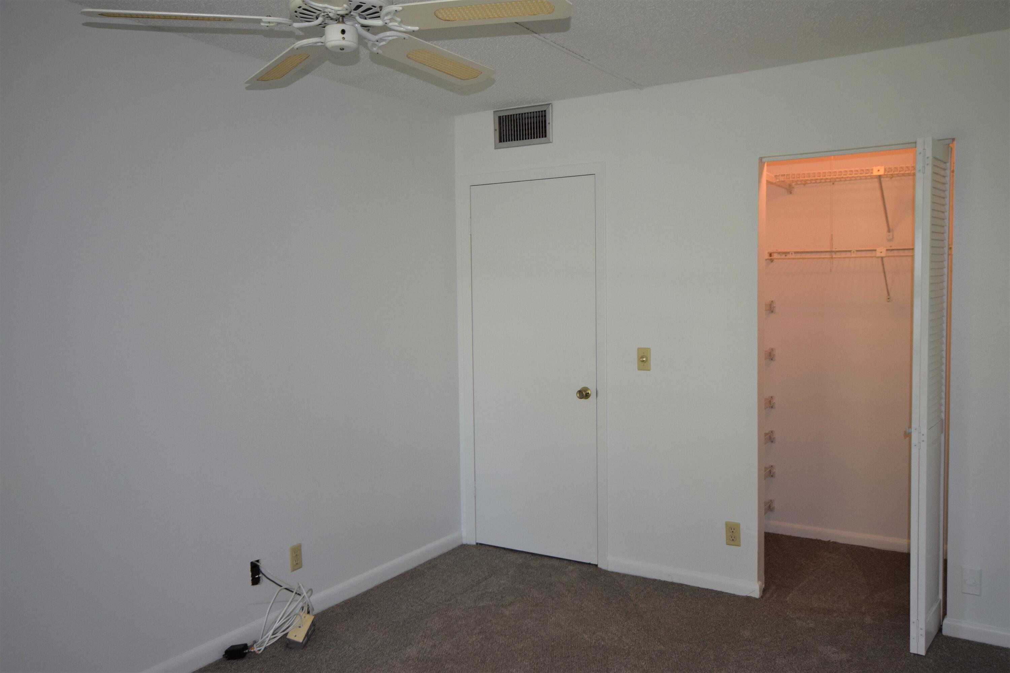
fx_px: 842
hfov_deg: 61.9
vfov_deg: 43.6
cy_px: 336
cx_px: 505
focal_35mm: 30
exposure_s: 1/100
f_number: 5.6
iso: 800
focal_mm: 20
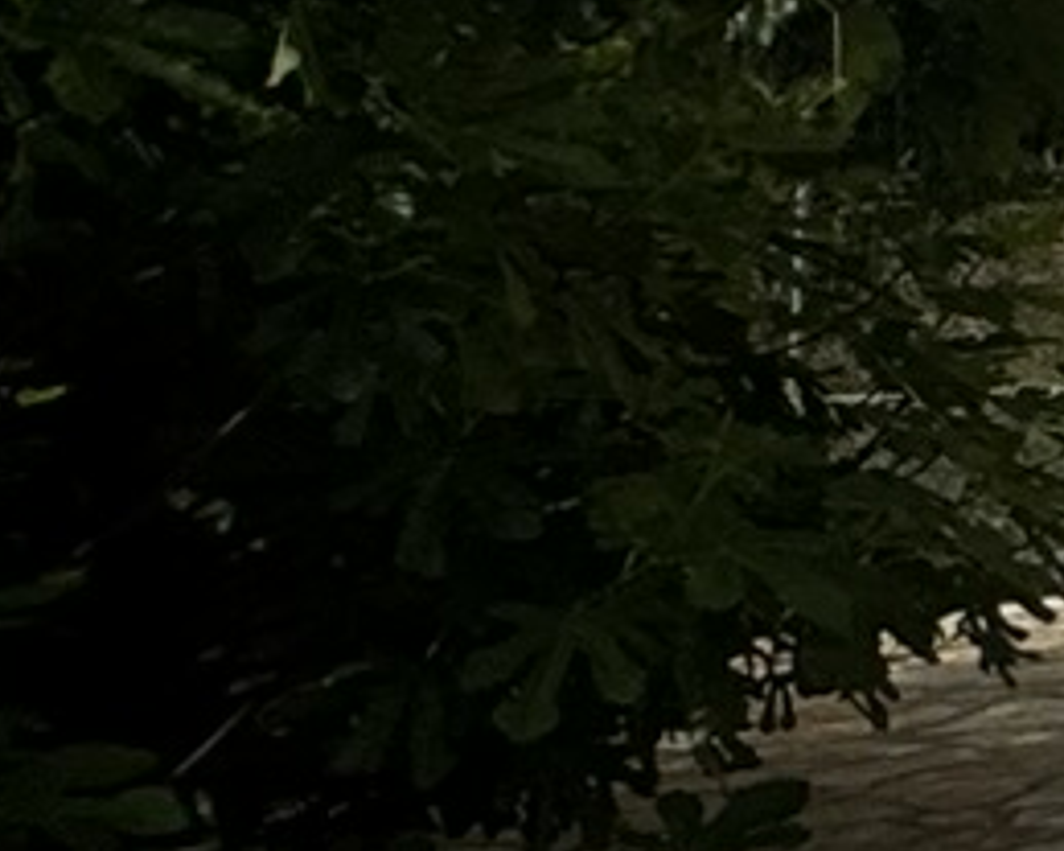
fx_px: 3400
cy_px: -152
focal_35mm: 108
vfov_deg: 13.9
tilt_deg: +3.8
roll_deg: -1.0
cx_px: 4010
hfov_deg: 8.8
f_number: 2.2
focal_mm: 2.22
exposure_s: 1/4132
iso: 40
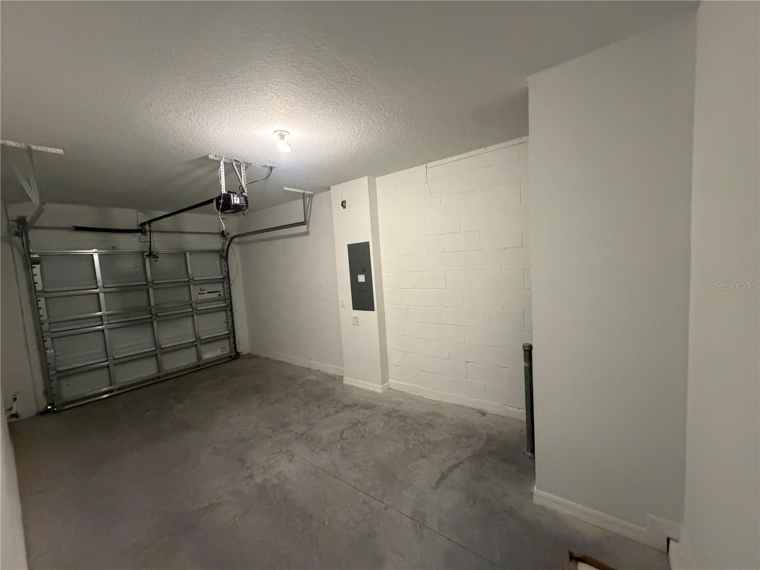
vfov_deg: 85.7
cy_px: 285
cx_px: 380
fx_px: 307
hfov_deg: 102.1
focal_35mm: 14
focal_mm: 2.22
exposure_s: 1/60
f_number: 2.2
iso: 800
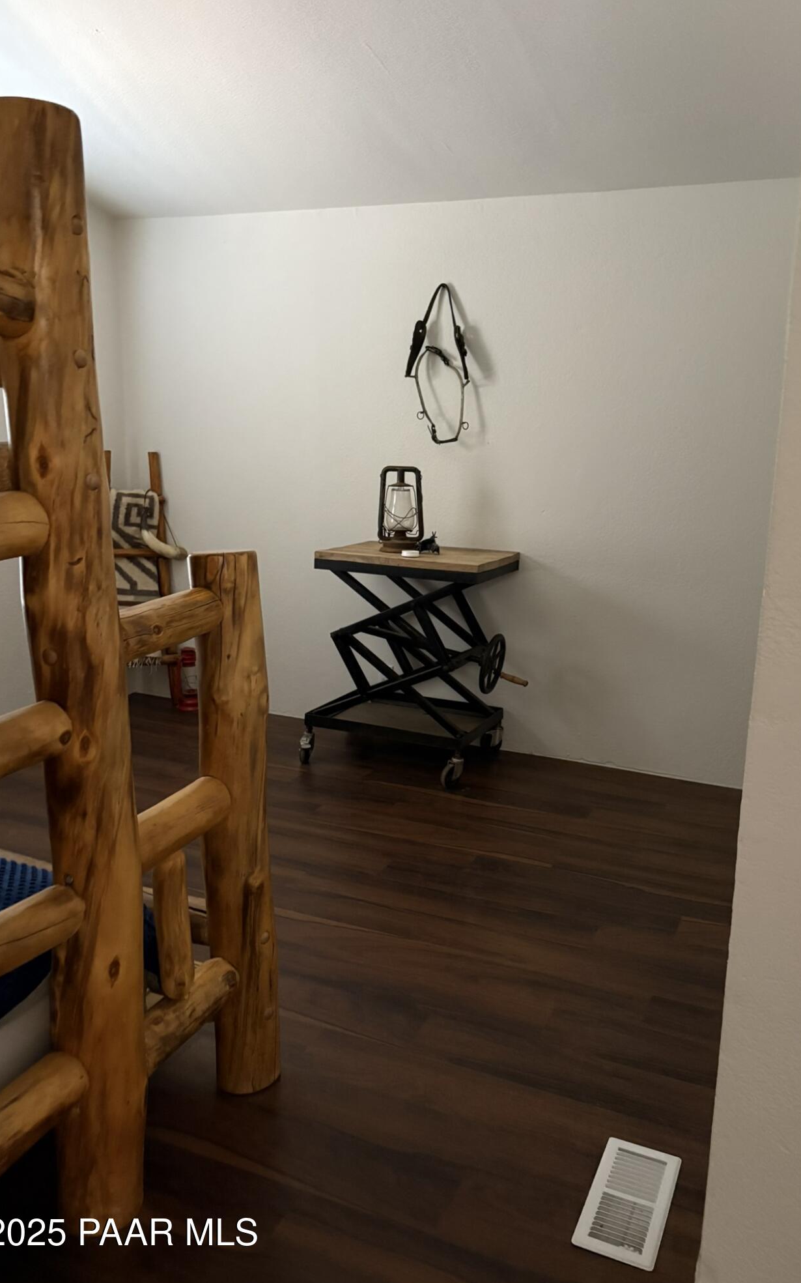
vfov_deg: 66.5
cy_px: 641
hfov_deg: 44.5
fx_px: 978
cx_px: 443
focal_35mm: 28
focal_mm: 5.96
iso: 800
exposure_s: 1/30
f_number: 1.6
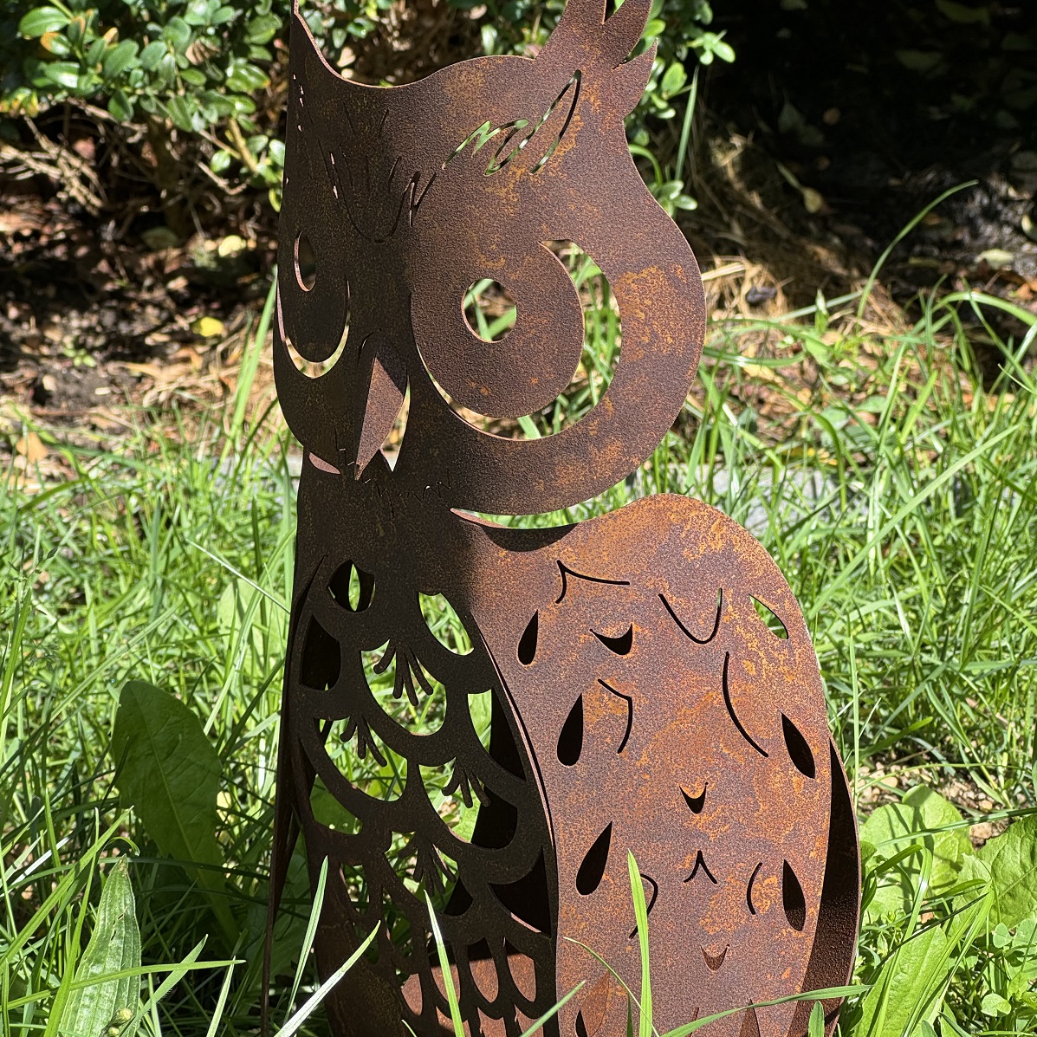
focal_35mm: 91
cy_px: 563
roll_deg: +3.6
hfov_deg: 19.1
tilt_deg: -21.8
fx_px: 3084
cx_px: 519
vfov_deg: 19.1
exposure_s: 1/191
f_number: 2.8
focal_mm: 9
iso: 25
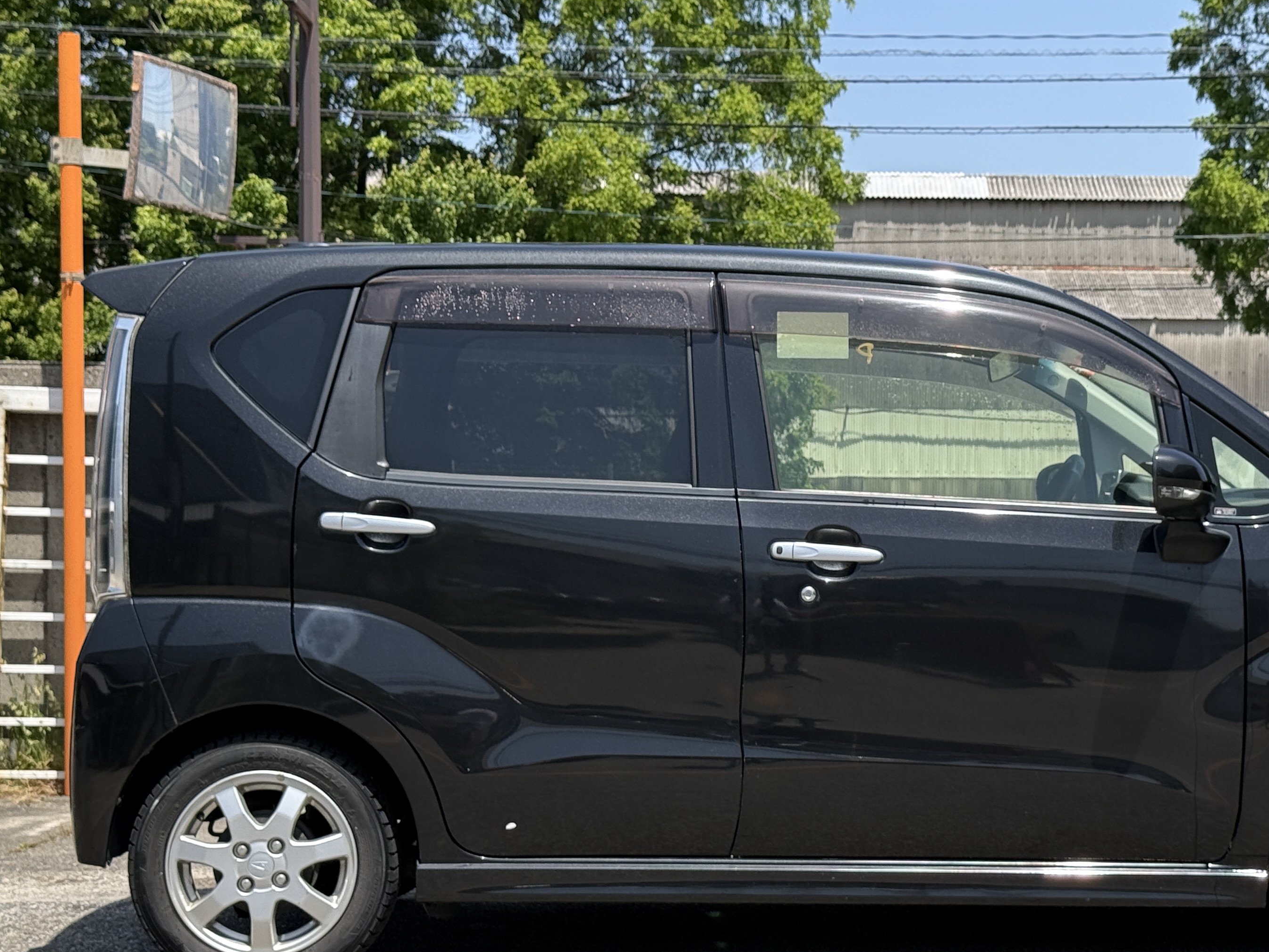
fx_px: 2639
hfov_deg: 26.9
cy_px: 600
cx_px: 853
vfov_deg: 20.4
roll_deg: -0.4
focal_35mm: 72
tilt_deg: -1.8
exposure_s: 1/3226
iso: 80
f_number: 1.78
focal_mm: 6.76
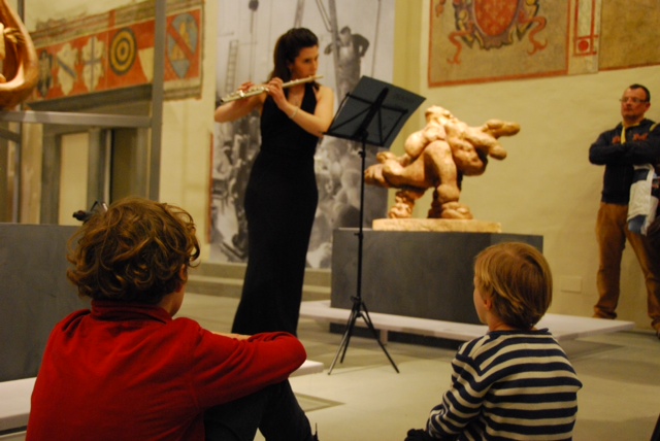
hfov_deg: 47.9
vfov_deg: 33.1
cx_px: 330
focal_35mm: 40
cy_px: 220
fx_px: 743
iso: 1600
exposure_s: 1/40
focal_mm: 27
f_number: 4
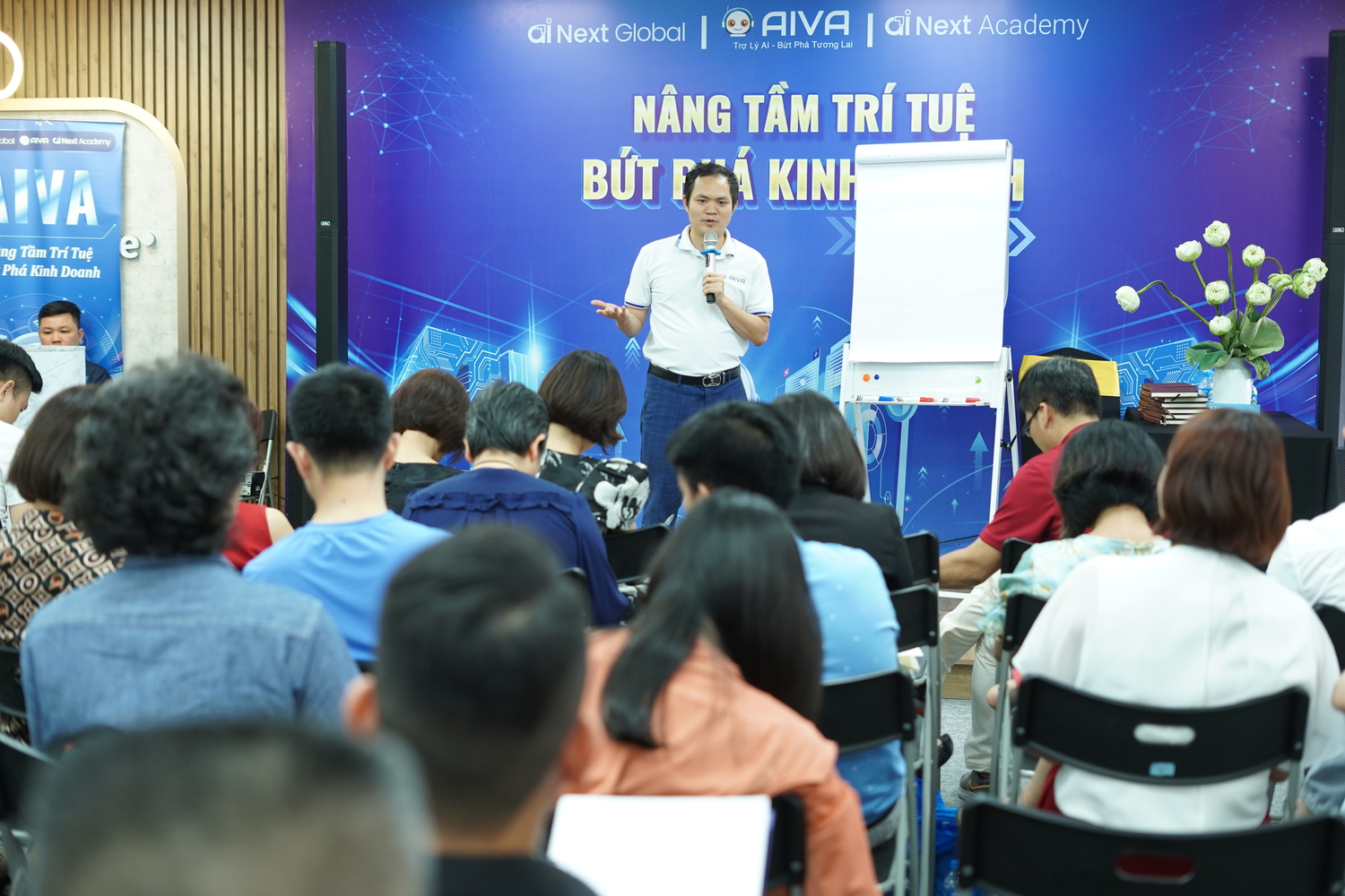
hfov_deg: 39.6
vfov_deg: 27.0
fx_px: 1868
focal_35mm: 50
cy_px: 448
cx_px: 672
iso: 1000
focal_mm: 50
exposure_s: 1/125
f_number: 2.8
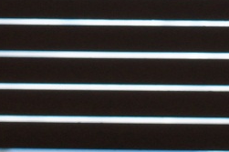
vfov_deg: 5.2
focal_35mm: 258
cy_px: -124
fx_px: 1640
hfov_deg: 7.9
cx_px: 256
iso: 200
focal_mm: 22
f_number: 6.3
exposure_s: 1/400
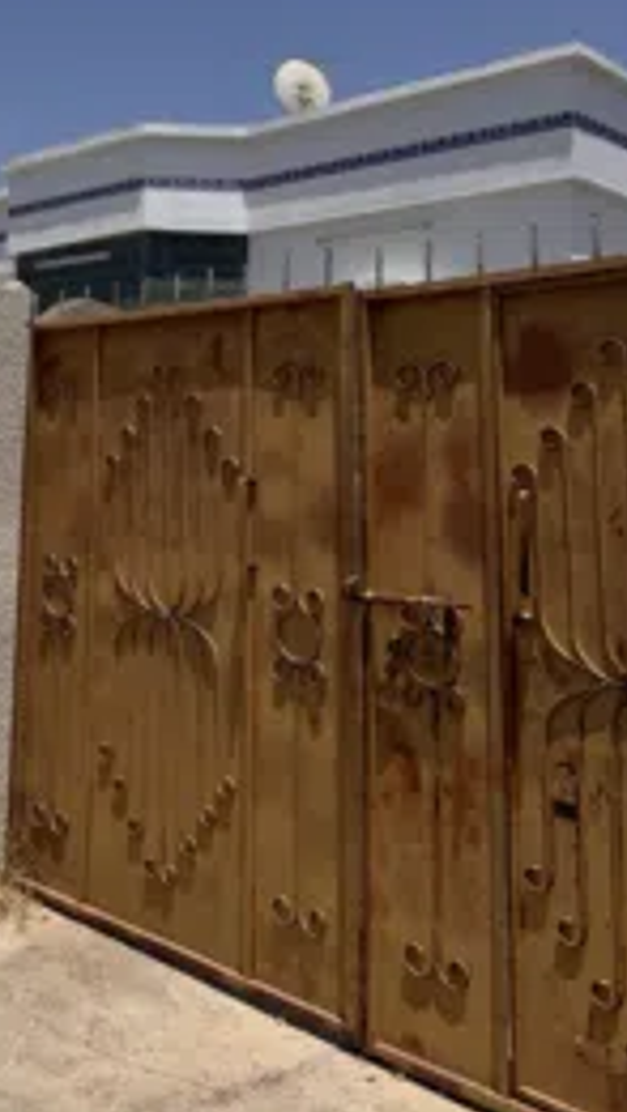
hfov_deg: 28.3
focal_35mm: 40
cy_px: 281
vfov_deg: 48.6
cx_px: 34
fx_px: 1181
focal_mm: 6.76
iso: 80
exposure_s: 1/7937
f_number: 1.78
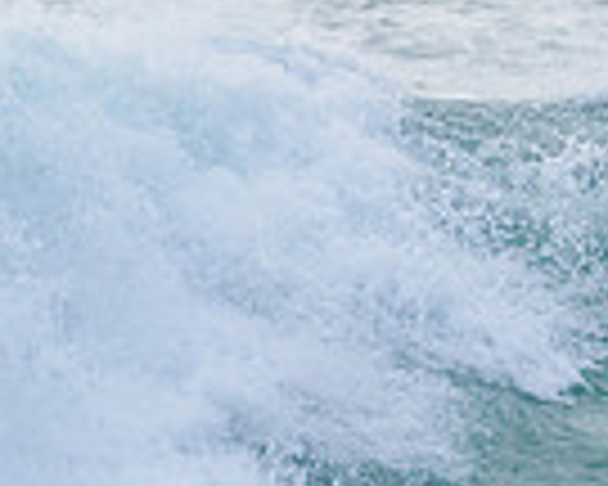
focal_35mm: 2462
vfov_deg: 0.6
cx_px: 1202
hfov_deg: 0.8
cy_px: 382
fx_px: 44302
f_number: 5.6
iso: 400
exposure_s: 1/2000
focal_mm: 500
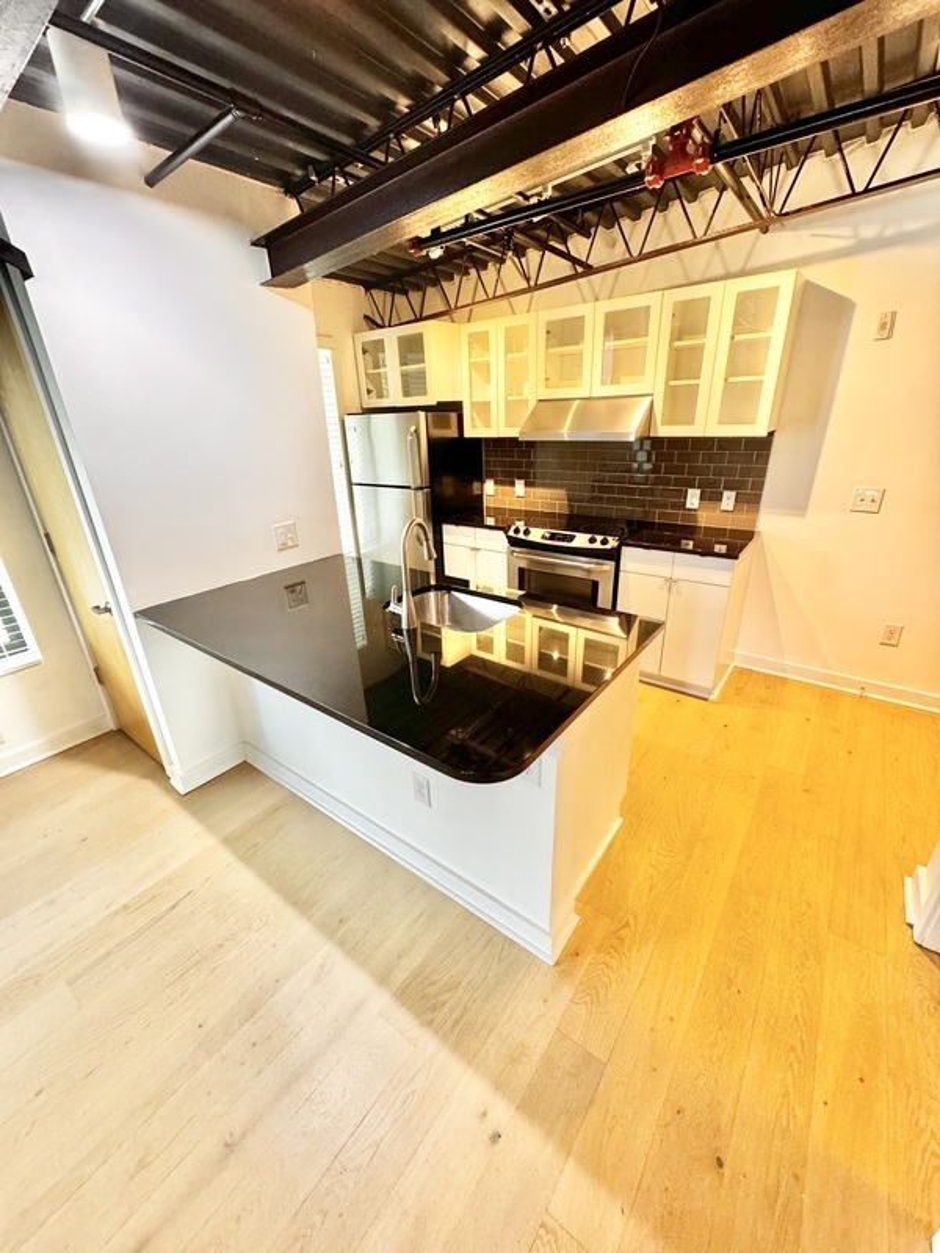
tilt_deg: -21.9
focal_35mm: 14
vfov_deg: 102.1
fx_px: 507
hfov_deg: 85.7
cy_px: 626
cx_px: 470
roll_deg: +2.0
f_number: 2.2
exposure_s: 1/60
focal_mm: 2.22
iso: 250
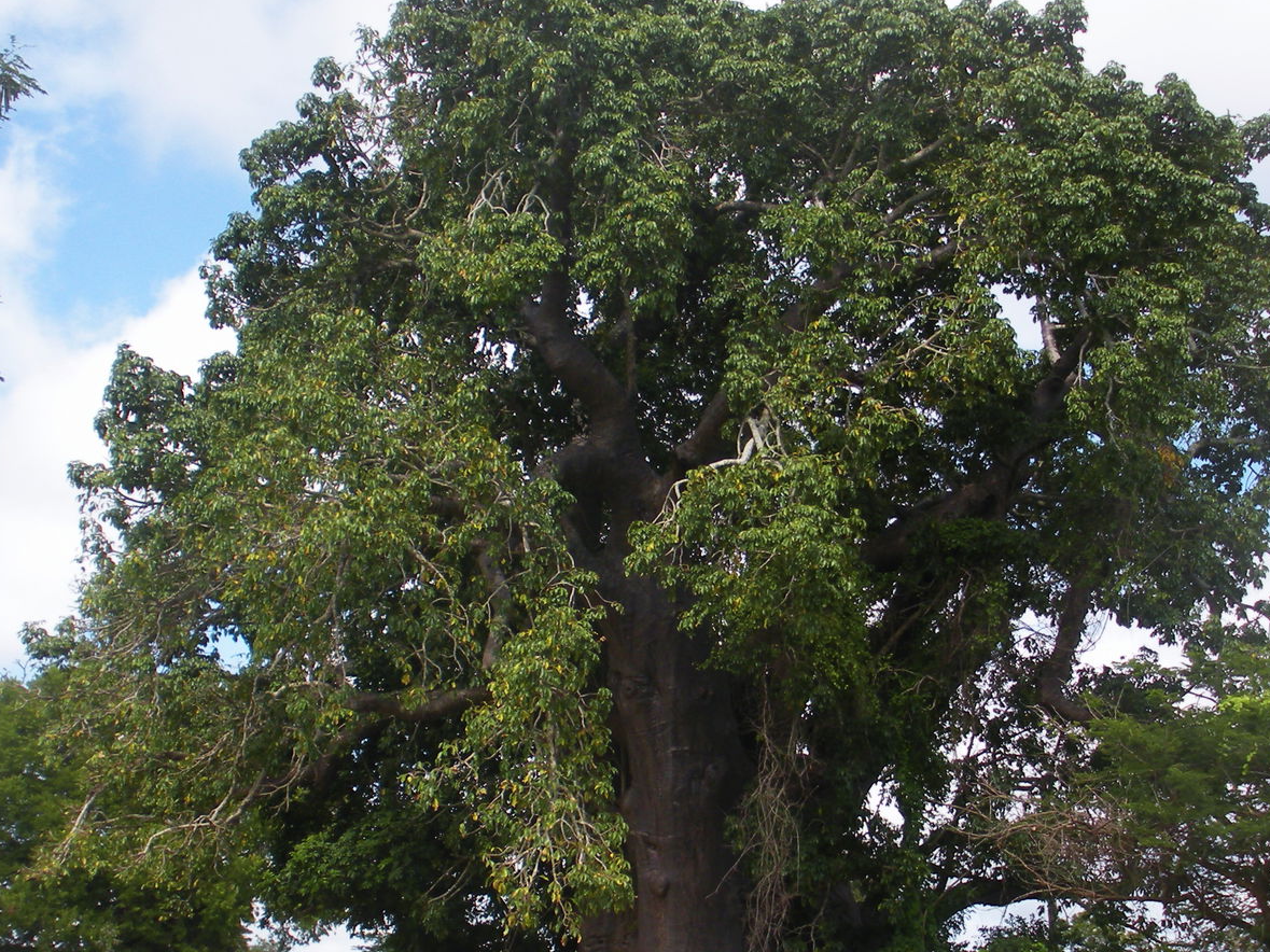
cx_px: 664
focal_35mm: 57
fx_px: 2091
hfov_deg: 33.8
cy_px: 599
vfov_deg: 25.6
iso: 64
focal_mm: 6.3
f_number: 3.5
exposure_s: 1/476
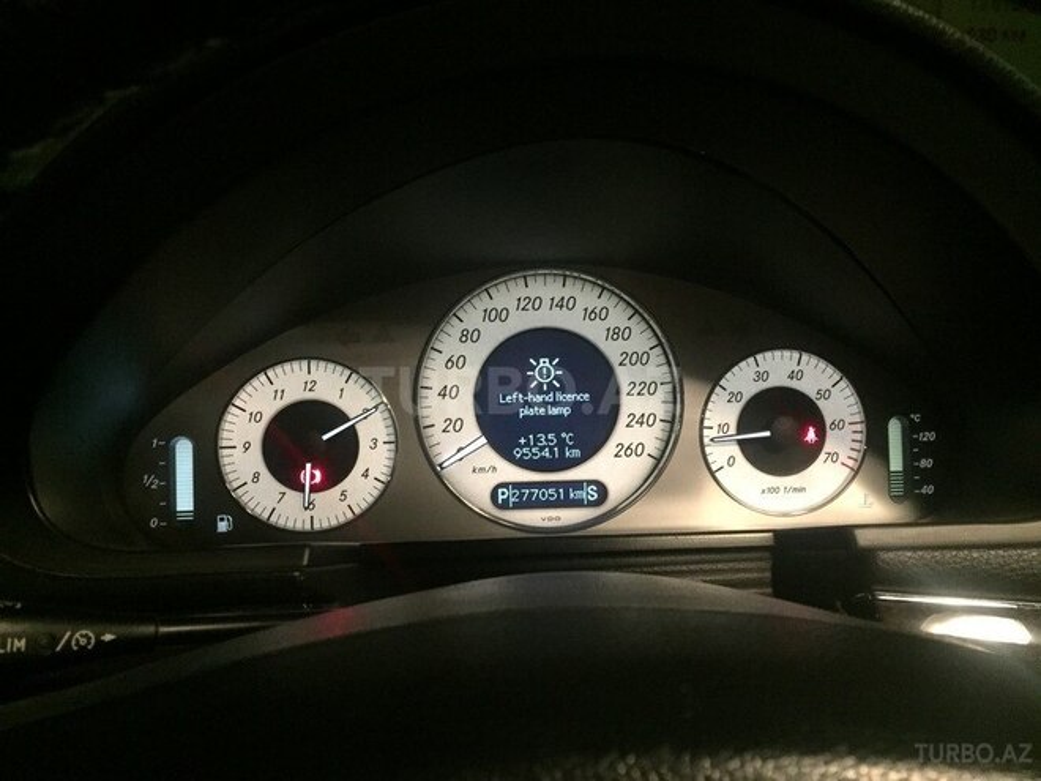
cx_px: 520
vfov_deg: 48.2
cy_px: 390
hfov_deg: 61.7
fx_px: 872
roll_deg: -0.7
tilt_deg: -12.5
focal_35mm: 29
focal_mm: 4.15
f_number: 2.2
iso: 640
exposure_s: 1/17
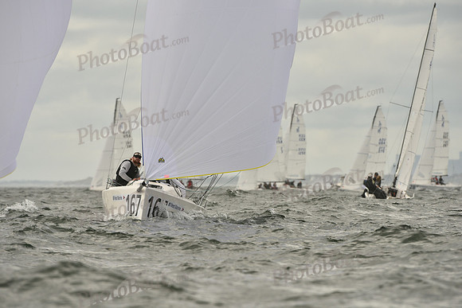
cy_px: 154
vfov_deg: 3.4
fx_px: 5134
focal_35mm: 400
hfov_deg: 5.2
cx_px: 231
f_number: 8
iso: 320
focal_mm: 400
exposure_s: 1/1250
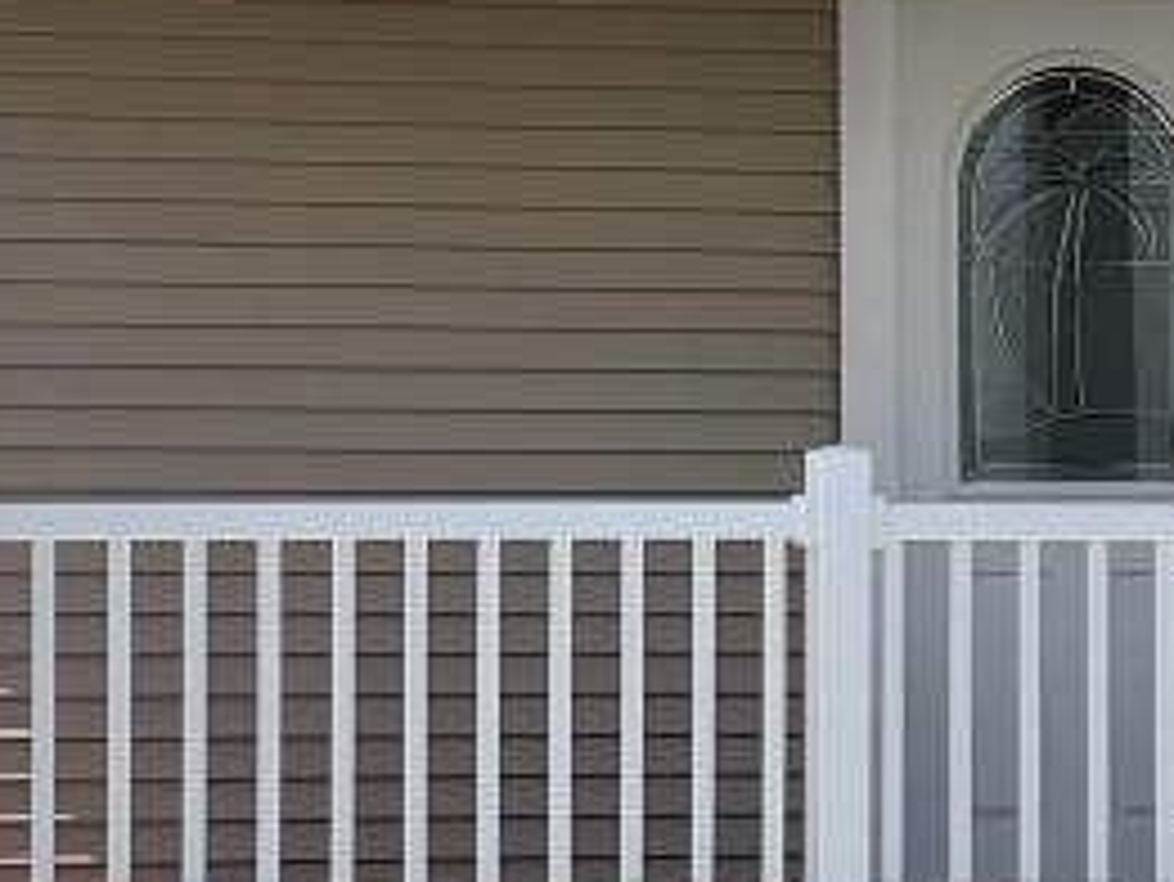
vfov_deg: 6.3
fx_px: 8008
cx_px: 1385
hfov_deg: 8.3
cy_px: 423
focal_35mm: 236
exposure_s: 1/889
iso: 32
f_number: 2.8
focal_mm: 9
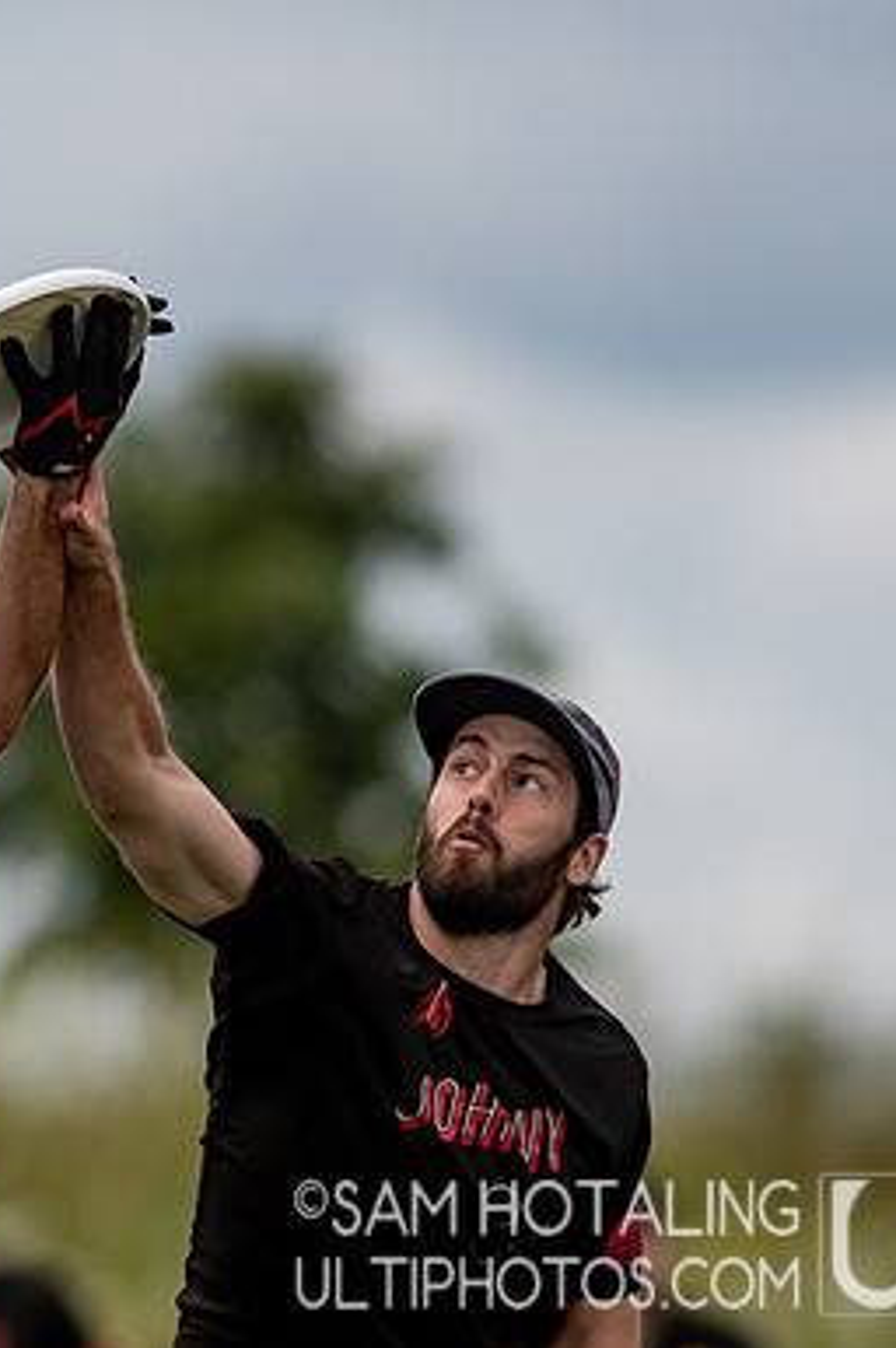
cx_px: -332
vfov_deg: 2.0
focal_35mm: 1018
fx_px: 38071
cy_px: 617
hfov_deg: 1.3
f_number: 2.8
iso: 100
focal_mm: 300
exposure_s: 1/4000
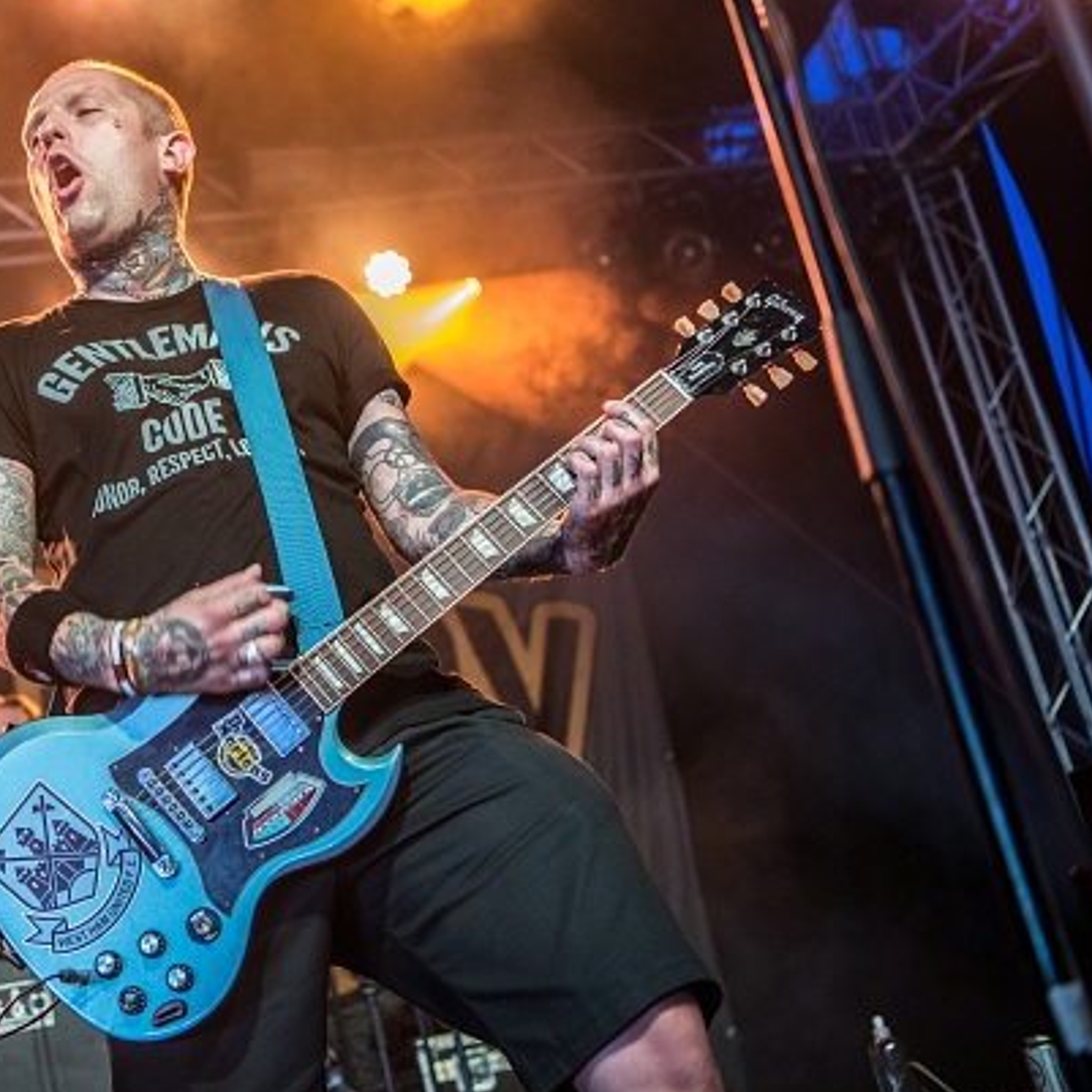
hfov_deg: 28.5
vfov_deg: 29.5
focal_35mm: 58
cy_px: 453
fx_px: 2070
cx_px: 136
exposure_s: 1/100
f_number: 2.8
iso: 1250
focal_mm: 38
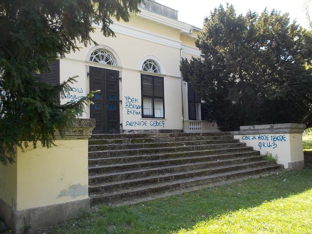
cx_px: 156
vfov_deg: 48.2
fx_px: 261
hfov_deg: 61.7
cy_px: 117
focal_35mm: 29
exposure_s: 1/125
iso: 80
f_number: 3.3
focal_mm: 4.1
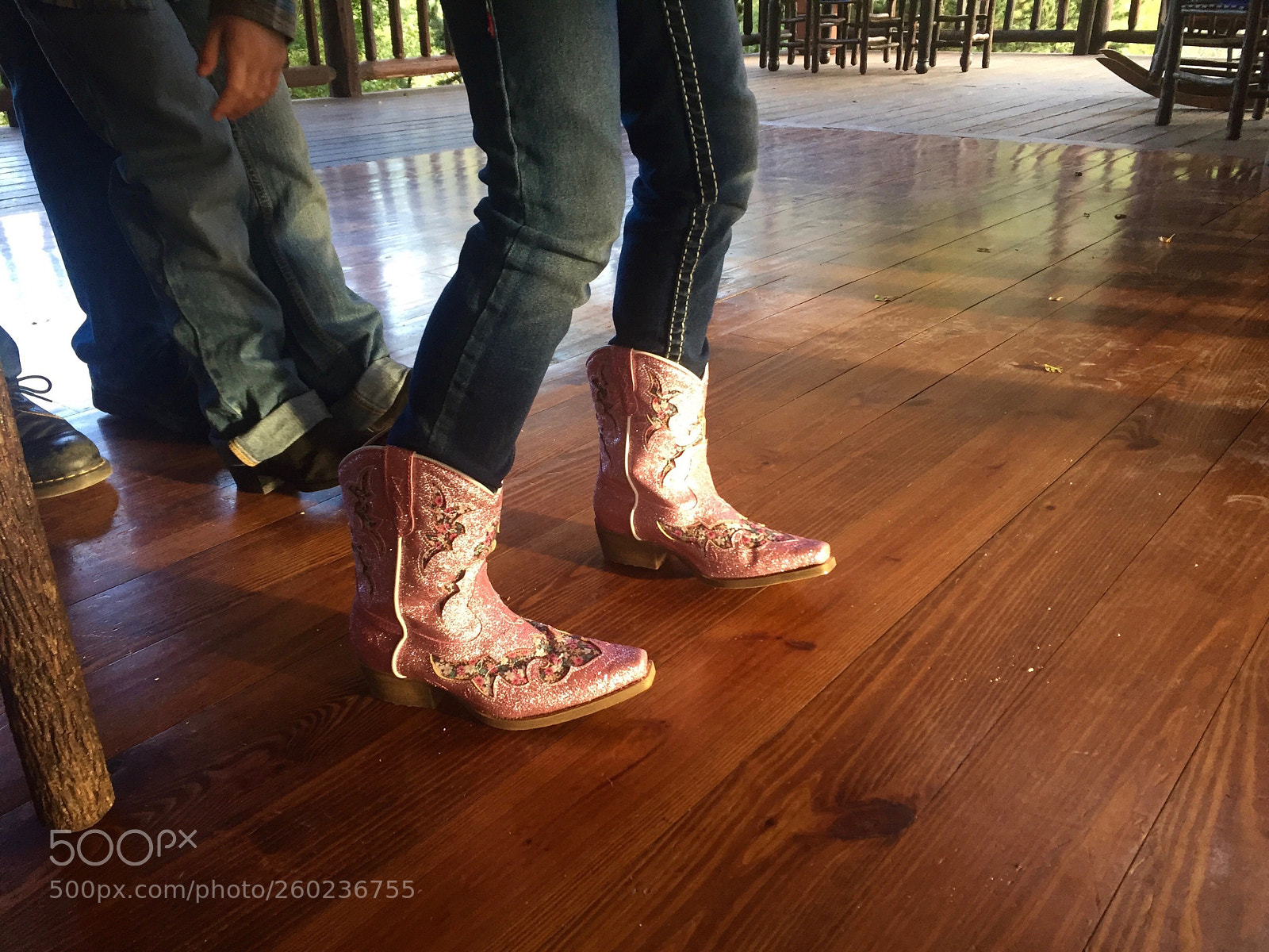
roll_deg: +0.3
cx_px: 634
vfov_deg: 48.2
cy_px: 476
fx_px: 1063
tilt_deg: -24.8
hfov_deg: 61.7
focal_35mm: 29
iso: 100
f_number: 2.2
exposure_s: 1/30
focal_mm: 4.15
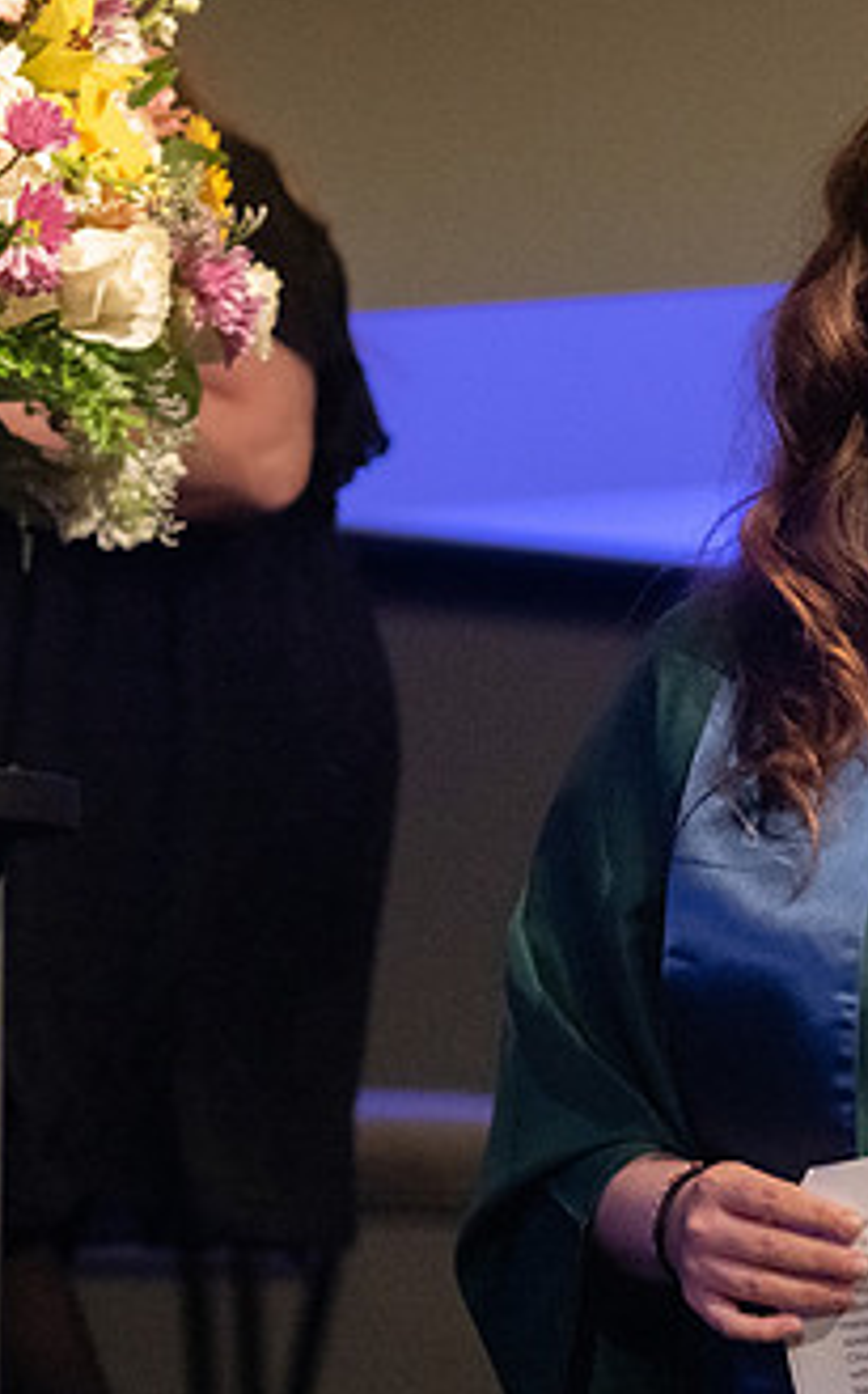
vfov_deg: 9.9
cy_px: 618
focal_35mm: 211
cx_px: 1117
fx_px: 8004
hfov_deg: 6.2
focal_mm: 95
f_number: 3.5
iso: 20000
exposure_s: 1/320
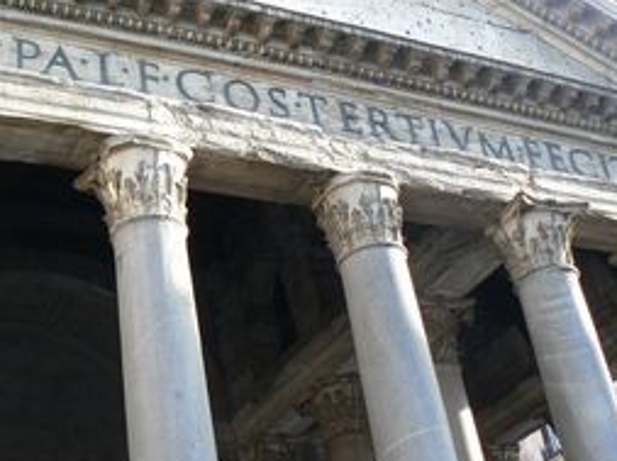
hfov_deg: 33.3
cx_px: 176
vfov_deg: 25.5
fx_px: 1015
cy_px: 278
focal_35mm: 57
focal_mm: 6
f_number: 2.8
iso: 80
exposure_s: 1/100
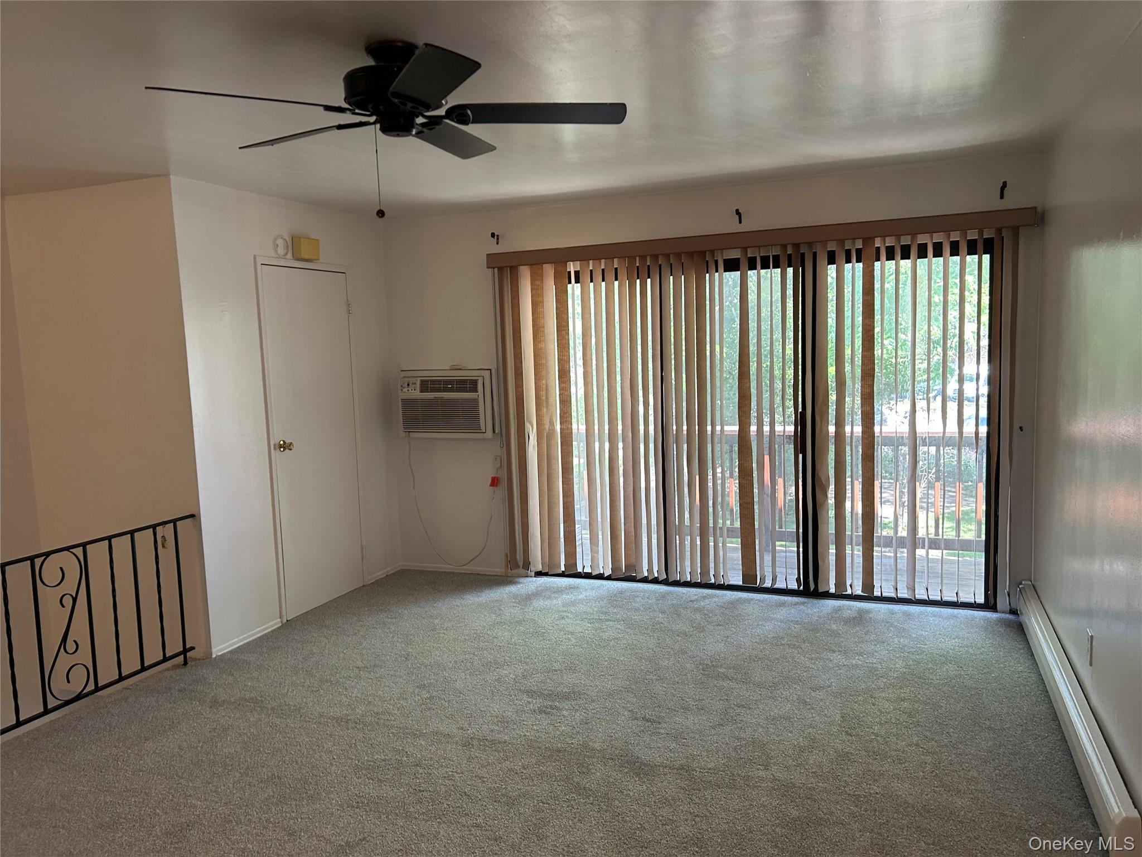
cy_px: 428
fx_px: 858
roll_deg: +2.7
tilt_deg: -6.2
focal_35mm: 26
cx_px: 571
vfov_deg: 53.1
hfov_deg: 67.3
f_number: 1.5
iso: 125
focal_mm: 5.7
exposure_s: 1/120
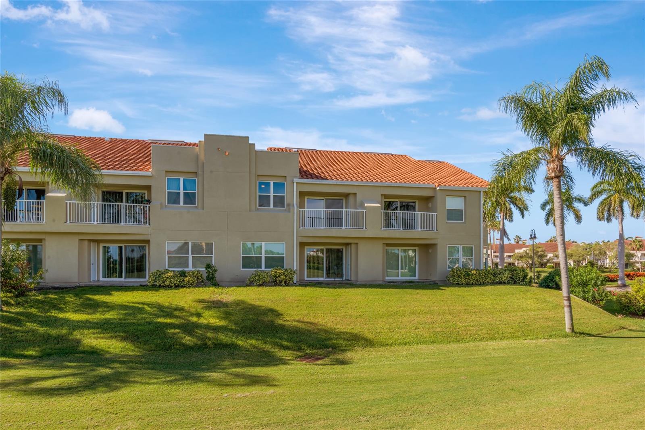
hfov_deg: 84.0
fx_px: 358
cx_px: 322
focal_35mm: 20
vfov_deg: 61.9
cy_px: 215
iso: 100
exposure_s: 1/45
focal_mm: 20
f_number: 16
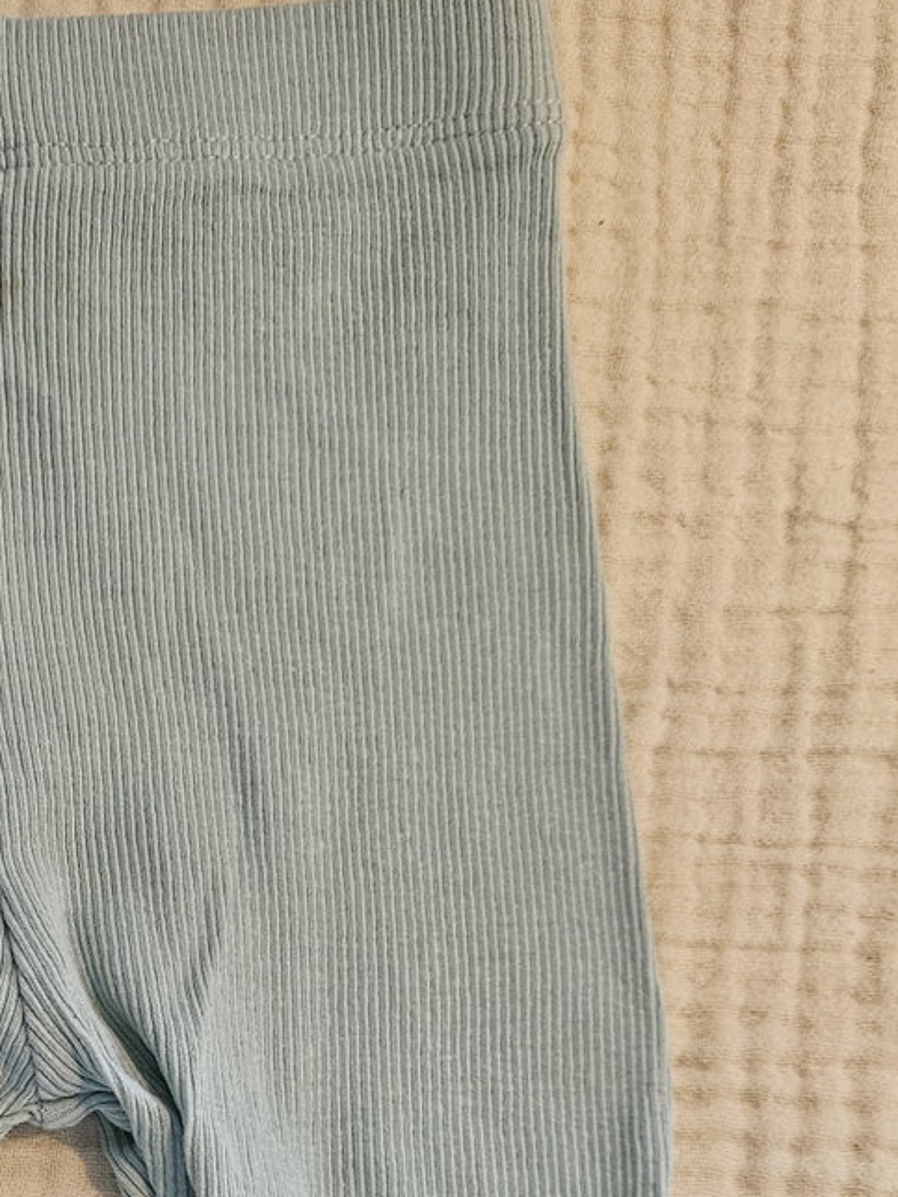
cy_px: 1038
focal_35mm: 59
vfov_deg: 31.4
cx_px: -73
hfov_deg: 23.4
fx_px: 2041
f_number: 1.8
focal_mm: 5.4
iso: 640
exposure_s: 1/100
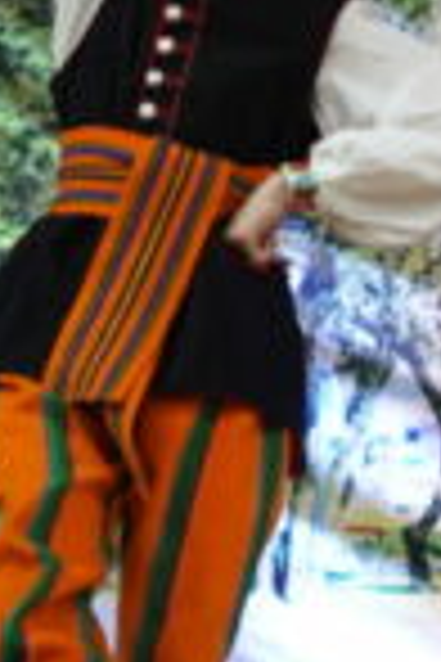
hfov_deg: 6.6
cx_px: 824
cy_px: 356
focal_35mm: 204
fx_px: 3748
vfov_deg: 10.1
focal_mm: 50
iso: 1600
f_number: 1.8
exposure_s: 1/200
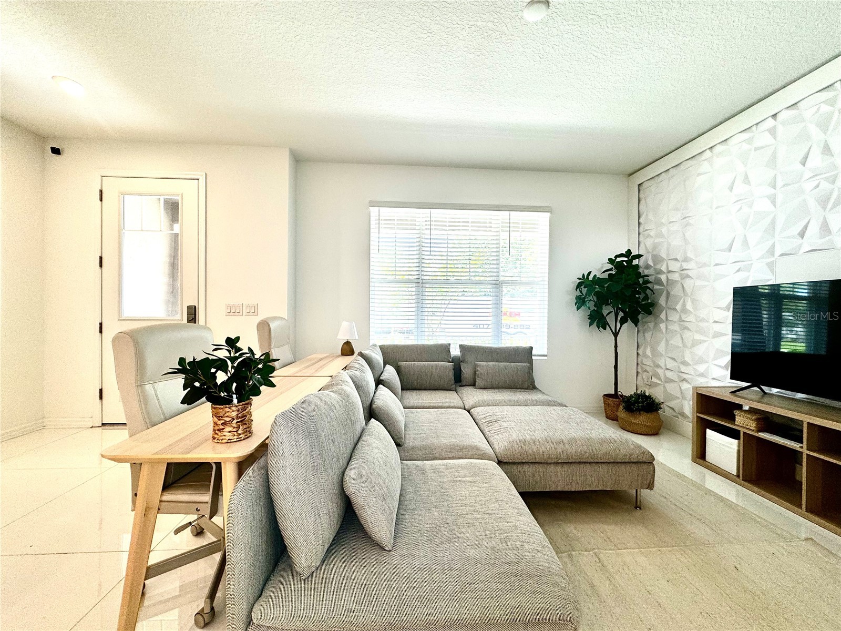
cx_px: 420
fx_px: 340
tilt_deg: -0.7
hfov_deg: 102.1
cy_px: 316
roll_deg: -0.5
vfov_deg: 85.7
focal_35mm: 14
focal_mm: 2.22
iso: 64
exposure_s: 1/120
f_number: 2.2
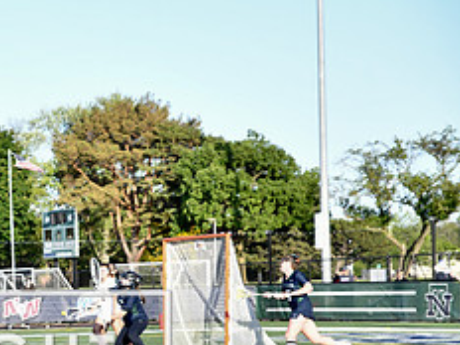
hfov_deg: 11.5
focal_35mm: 168
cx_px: -109
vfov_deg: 8.8
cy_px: 302
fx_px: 2232
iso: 400
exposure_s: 1/1000
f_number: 3.5
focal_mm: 70
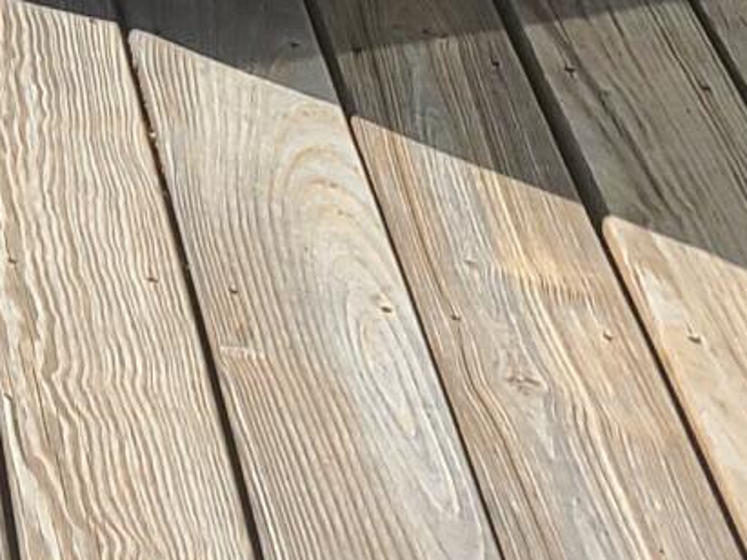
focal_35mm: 190
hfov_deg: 8.7
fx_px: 4099
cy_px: -1416
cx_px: -1449
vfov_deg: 6.7
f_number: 1.8
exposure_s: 1/2140
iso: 40
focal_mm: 5.4
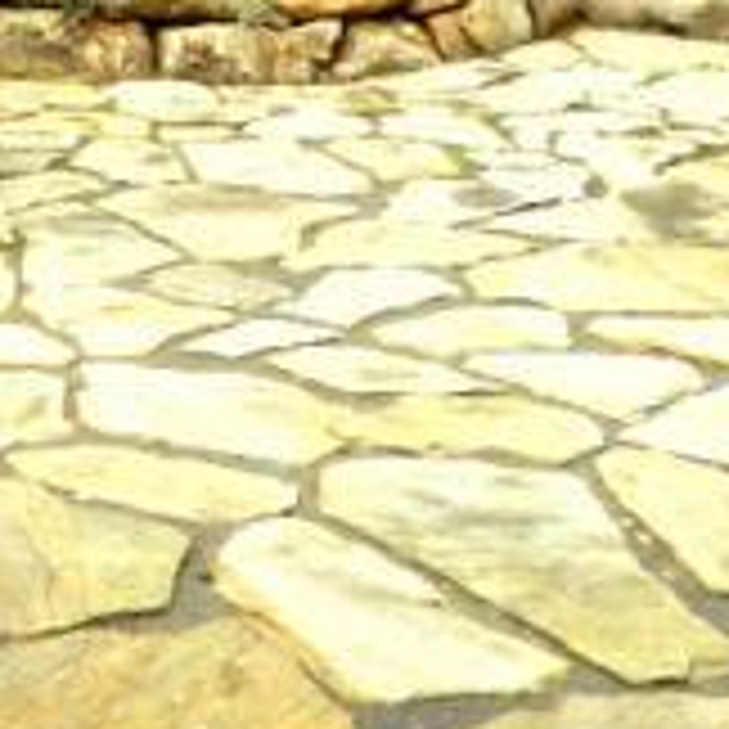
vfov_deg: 22.9
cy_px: 45
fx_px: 1739
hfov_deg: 23.1
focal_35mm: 73
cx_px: 72
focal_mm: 4
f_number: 5
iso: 160
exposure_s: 1/60
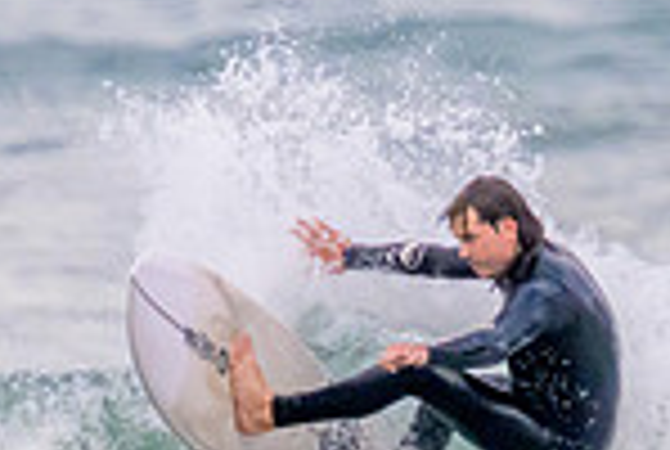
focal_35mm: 3533
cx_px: 376
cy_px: 613
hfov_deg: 0.6
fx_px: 65884
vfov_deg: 0.4
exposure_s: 1/2000
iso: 3600
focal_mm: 800
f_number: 11
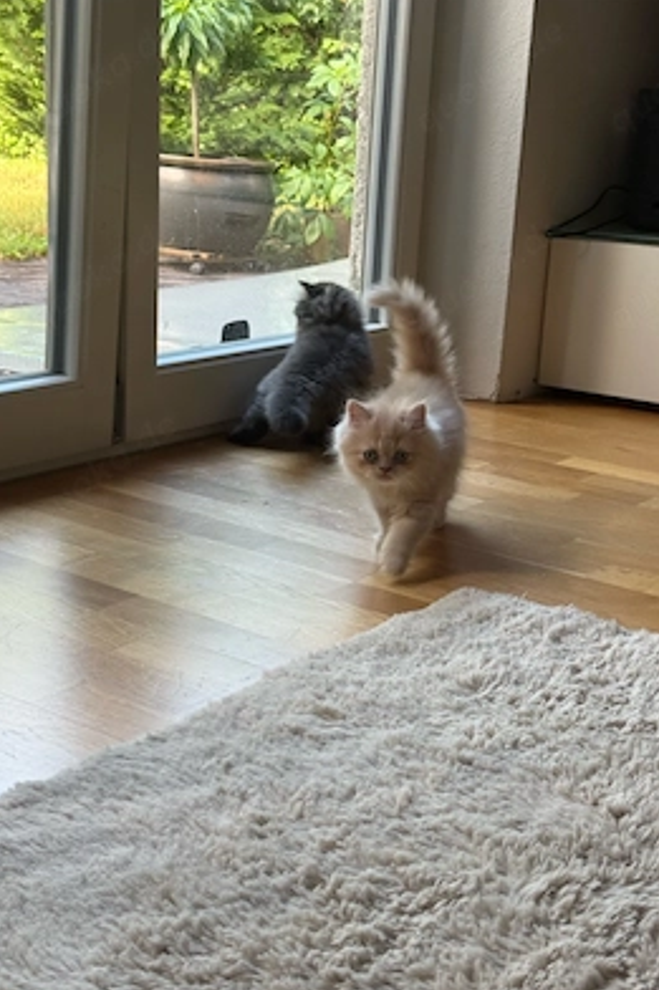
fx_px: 1402
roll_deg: -2.9
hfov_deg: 26.5
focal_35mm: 51
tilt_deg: -16.2
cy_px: 498
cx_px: 351
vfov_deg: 38.9
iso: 100
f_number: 1.78
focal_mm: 6.76
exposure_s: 1/64
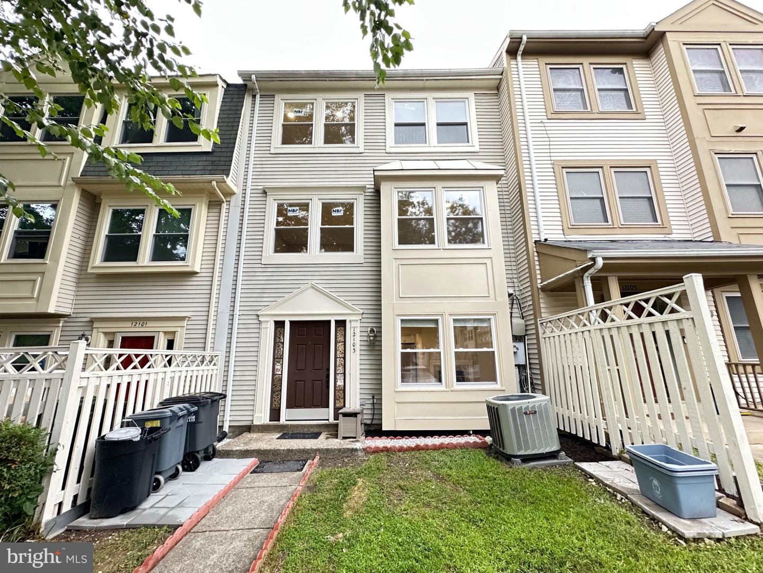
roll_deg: +0.1
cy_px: 286
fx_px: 309
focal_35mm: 14
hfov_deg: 102.1
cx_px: 382
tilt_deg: +12.5
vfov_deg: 85.7
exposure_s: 1/99
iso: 320
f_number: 2.2
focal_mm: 2.22
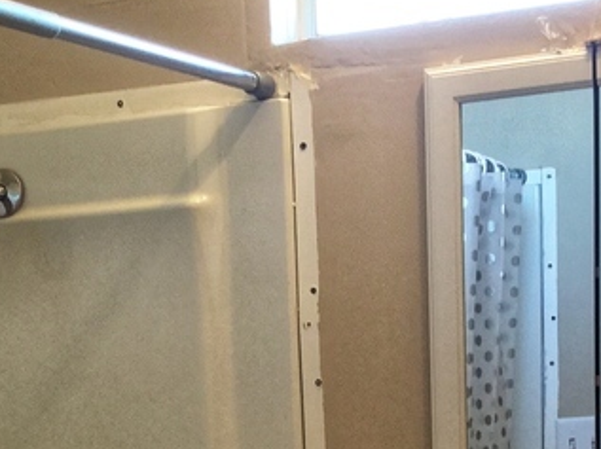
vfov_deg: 14.8
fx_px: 1630
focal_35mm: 94
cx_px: 182
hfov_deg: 20.8
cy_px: 623
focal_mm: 3.3
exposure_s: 1/30
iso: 50
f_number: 2.4
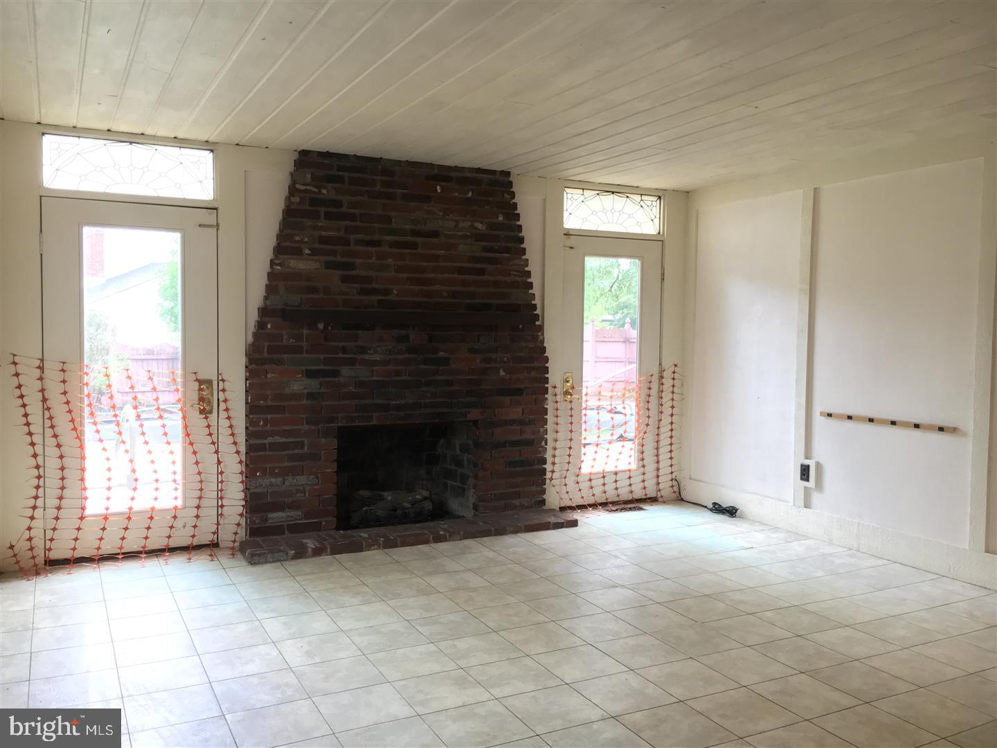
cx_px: 498
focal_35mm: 29
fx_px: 835
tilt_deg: -4.5
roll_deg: +0.0
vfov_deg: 48.2
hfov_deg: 61.7
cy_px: 374
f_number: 2.2
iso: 200
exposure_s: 1/30
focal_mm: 4.15
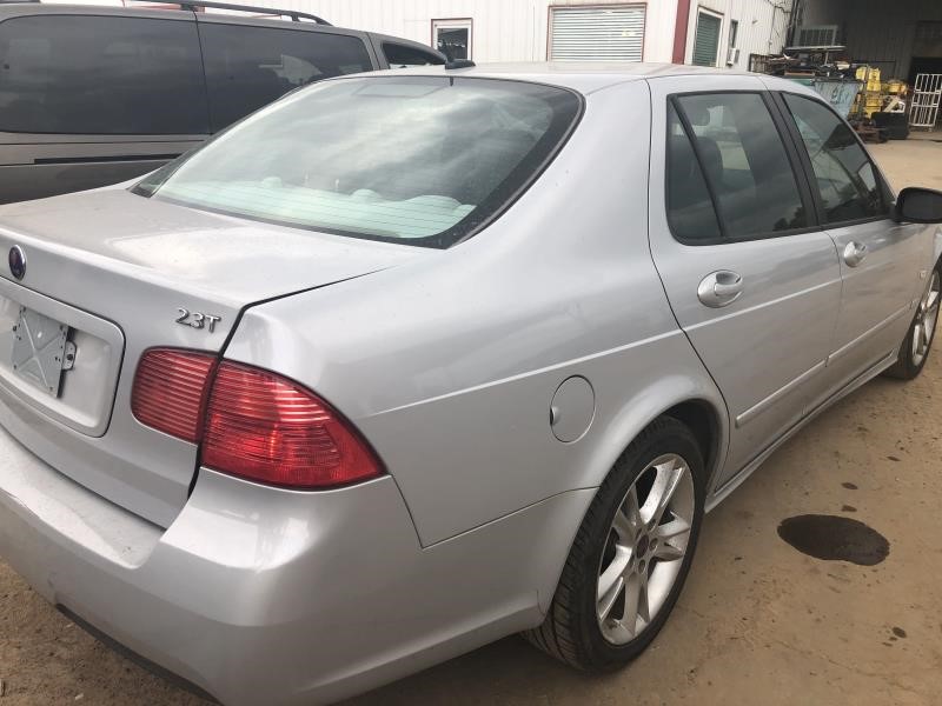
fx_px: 762
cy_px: 353
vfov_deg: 49.7
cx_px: 471
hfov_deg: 63.4
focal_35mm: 28
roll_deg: -1.8
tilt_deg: -18.3
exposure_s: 1/353
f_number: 1.8
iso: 20
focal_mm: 3.99
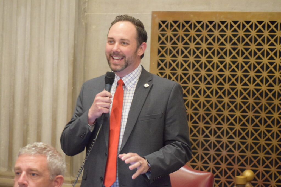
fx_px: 1054
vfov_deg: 10.2
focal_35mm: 135
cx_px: 140
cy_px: 94
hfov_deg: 15.2
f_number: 4.8
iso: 6400
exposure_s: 1/25
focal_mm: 90
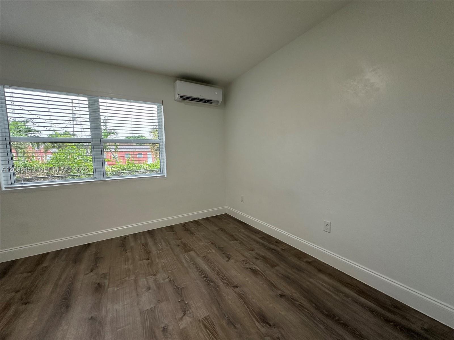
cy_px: 170
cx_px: 227
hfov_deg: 102.1
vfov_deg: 85.7
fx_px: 184
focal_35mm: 14
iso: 160
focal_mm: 2.22
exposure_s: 1/120
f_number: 2.2
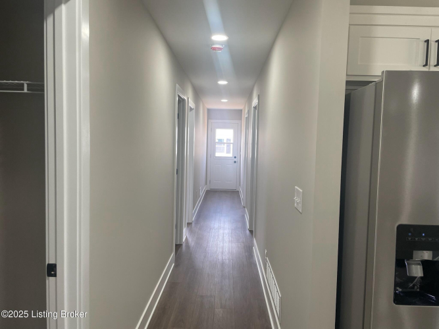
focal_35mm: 26
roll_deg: -1.3
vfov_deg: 53.0
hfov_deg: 67.3
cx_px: 220
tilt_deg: -3.7
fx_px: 330
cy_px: 164
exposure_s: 1/60
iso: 80
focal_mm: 4.2
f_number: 1.6
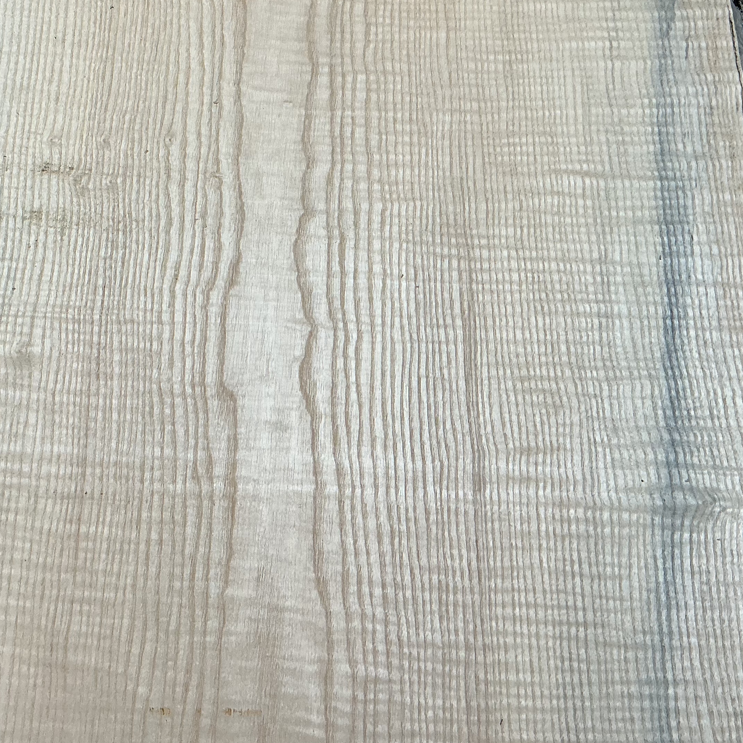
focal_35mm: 48
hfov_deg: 35.2
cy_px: 242
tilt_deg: -66.4
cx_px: 277
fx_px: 1166
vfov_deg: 35.0
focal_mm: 3
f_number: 1.8
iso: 64
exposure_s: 1/100
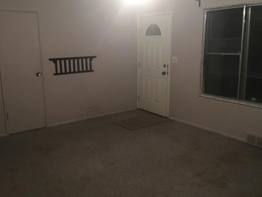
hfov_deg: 52.6
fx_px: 265
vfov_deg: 40.7
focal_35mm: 35
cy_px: 96
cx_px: 135
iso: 80
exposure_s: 1/4
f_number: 2.2
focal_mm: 4.15
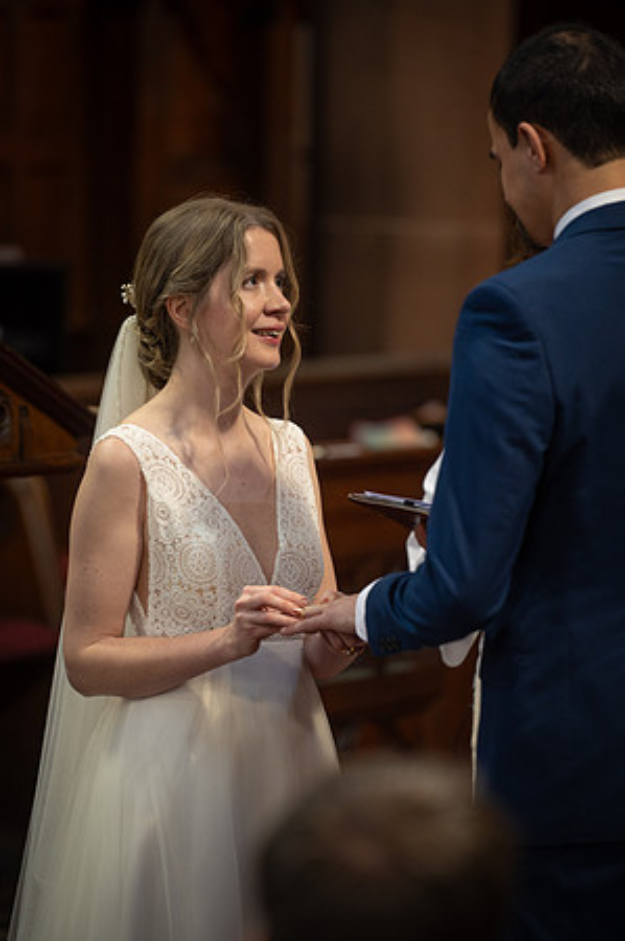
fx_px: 5089
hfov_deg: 7.0
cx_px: 312
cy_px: 470
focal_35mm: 195
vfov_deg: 10.6
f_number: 2.8
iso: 1600
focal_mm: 195
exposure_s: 1/125
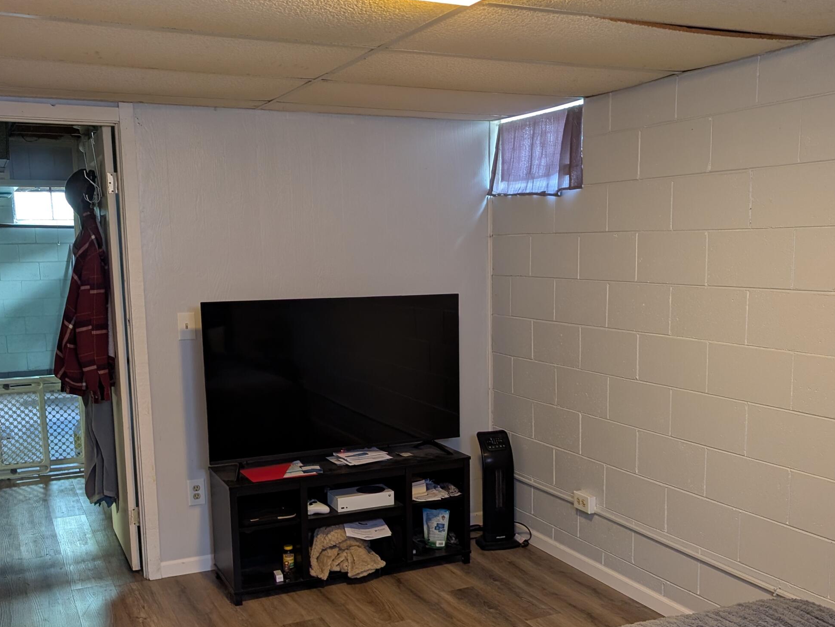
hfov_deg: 50.1
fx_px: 893
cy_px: 407
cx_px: 435
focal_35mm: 37
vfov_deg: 38.3
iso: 140
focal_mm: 6.9
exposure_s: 1/24
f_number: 1.68
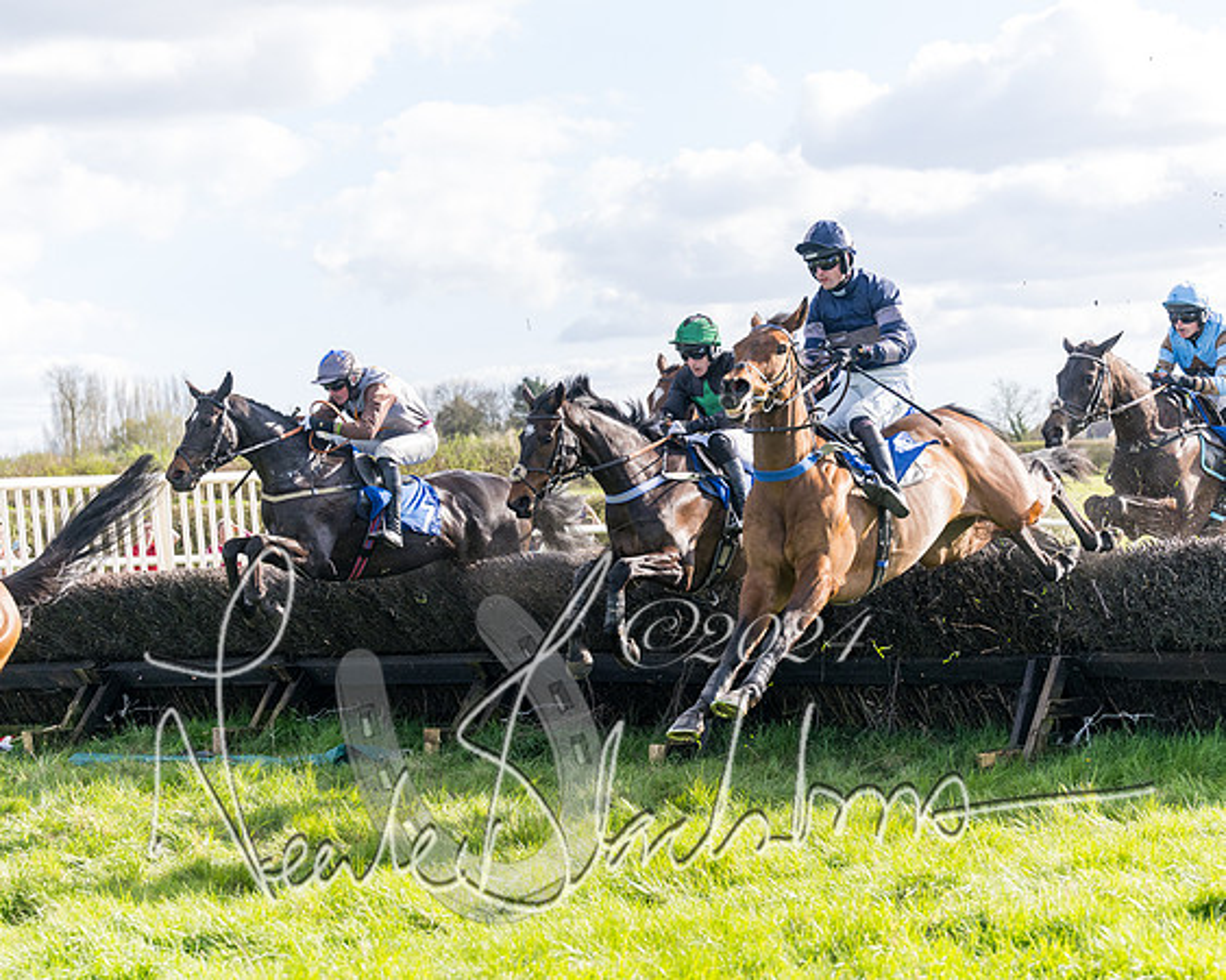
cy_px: 492
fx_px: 3517
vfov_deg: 15.9
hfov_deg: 19.8
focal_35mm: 97
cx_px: 613
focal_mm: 77
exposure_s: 1/1600
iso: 400
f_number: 4
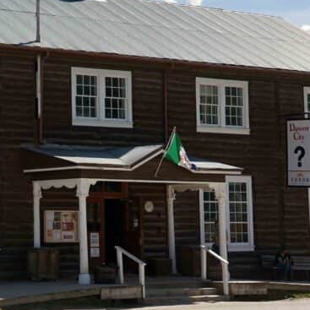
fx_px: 1033
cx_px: -20
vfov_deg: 16.9
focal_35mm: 102
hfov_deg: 16.6
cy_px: 61
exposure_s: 1/6400
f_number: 4
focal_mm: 43
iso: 500
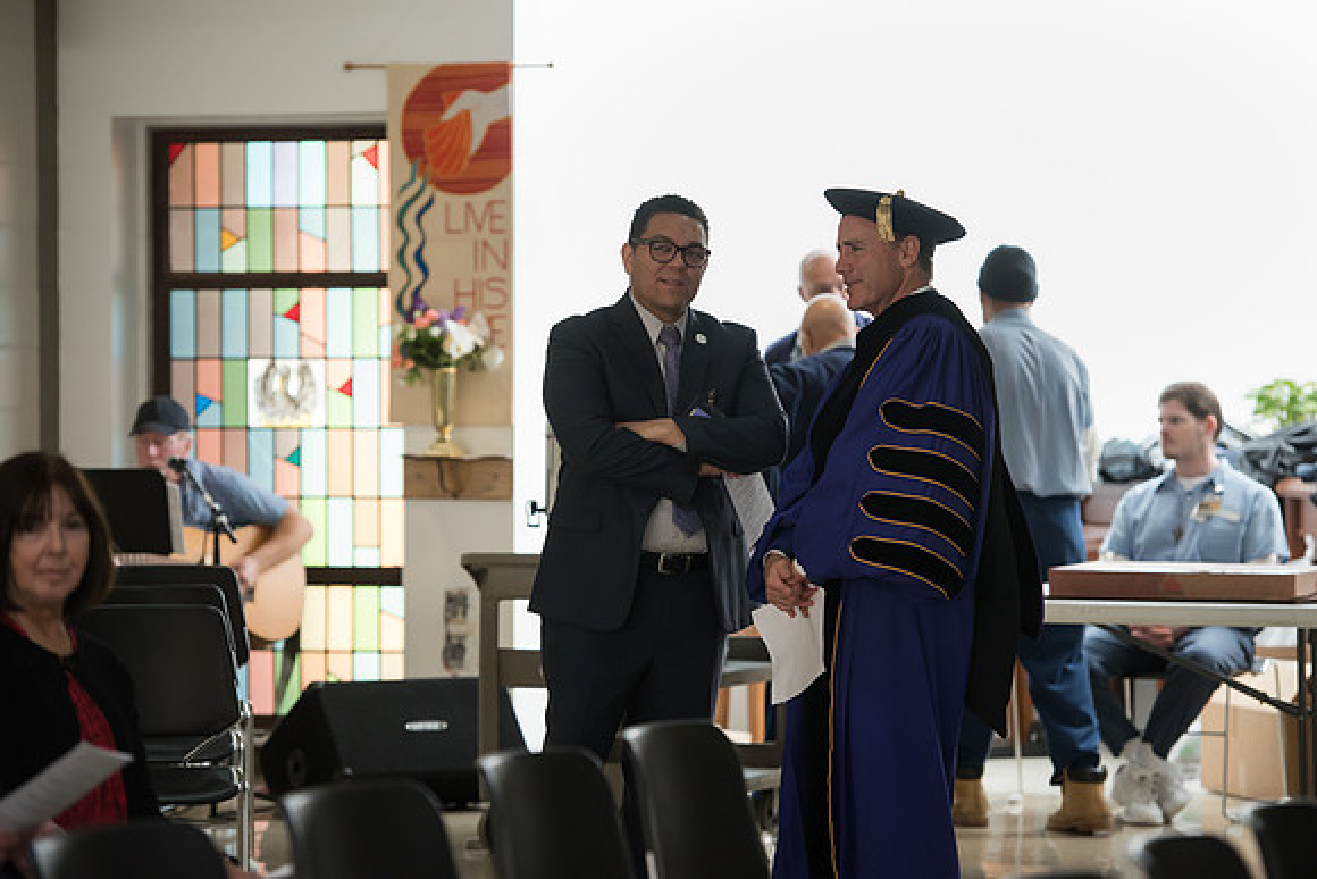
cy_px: 440
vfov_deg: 9.8
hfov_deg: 14.7
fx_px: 5123
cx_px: 658
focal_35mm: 140
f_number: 4
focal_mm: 140
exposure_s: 1/250
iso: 2000
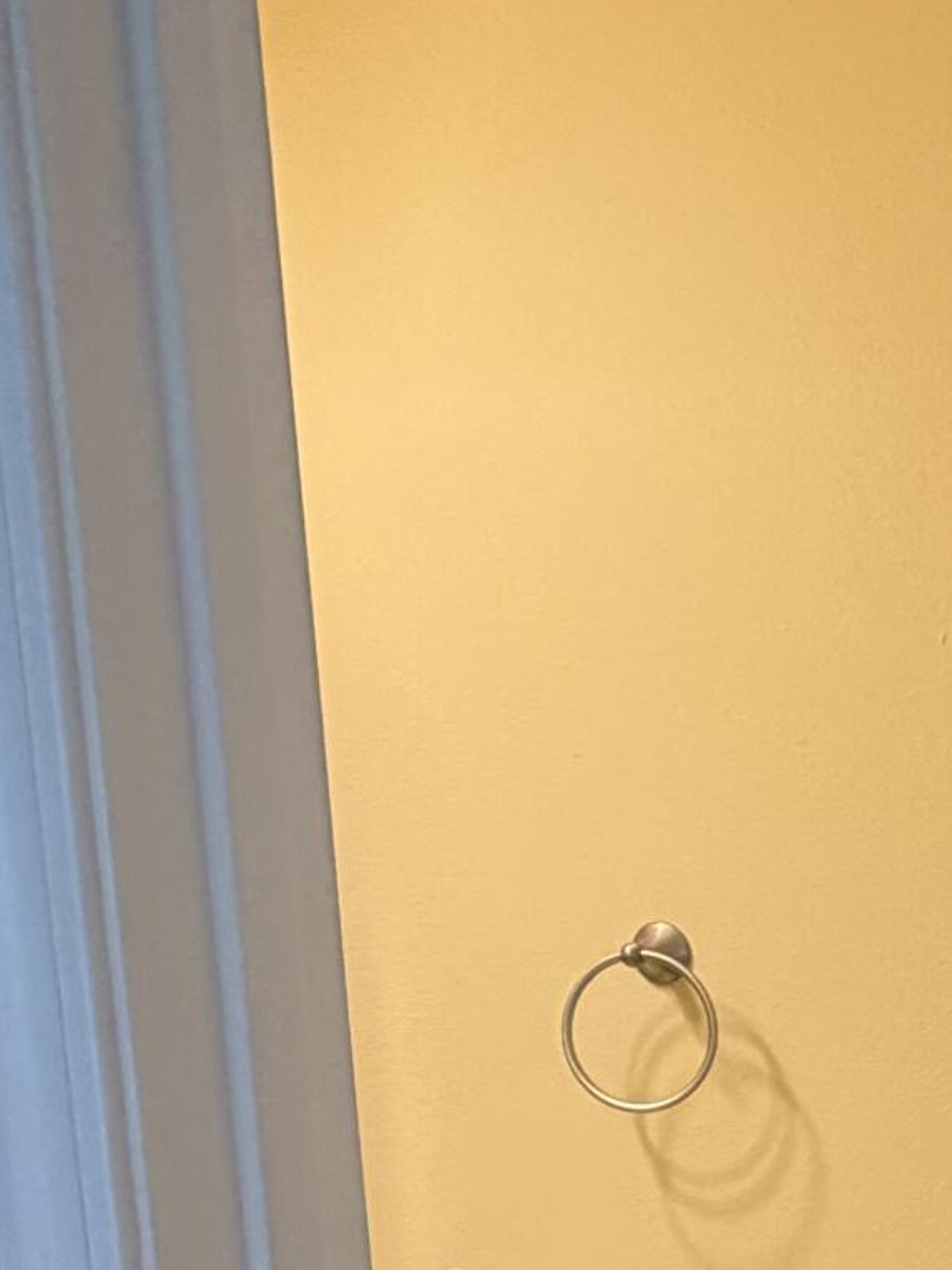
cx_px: 1286
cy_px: 1200
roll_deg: +0.7
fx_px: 2017
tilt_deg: -8.2
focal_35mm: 55
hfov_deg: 23.1
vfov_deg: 32.7
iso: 200
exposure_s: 1/120
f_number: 2.2
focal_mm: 2.22
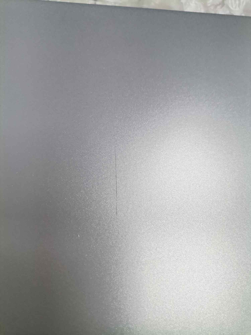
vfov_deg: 67.3
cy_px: 168
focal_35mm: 26
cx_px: 126
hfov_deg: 53.1
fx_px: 251
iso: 50
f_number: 1.8
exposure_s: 1/112
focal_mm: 4.75
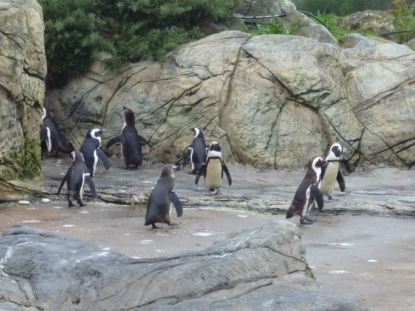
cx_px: 208
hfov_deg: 11.4
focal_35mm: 173
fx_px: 2074
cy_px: 156
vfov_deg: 8.6
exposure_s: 1/50
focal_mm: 15.8
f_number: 4.3
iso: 200
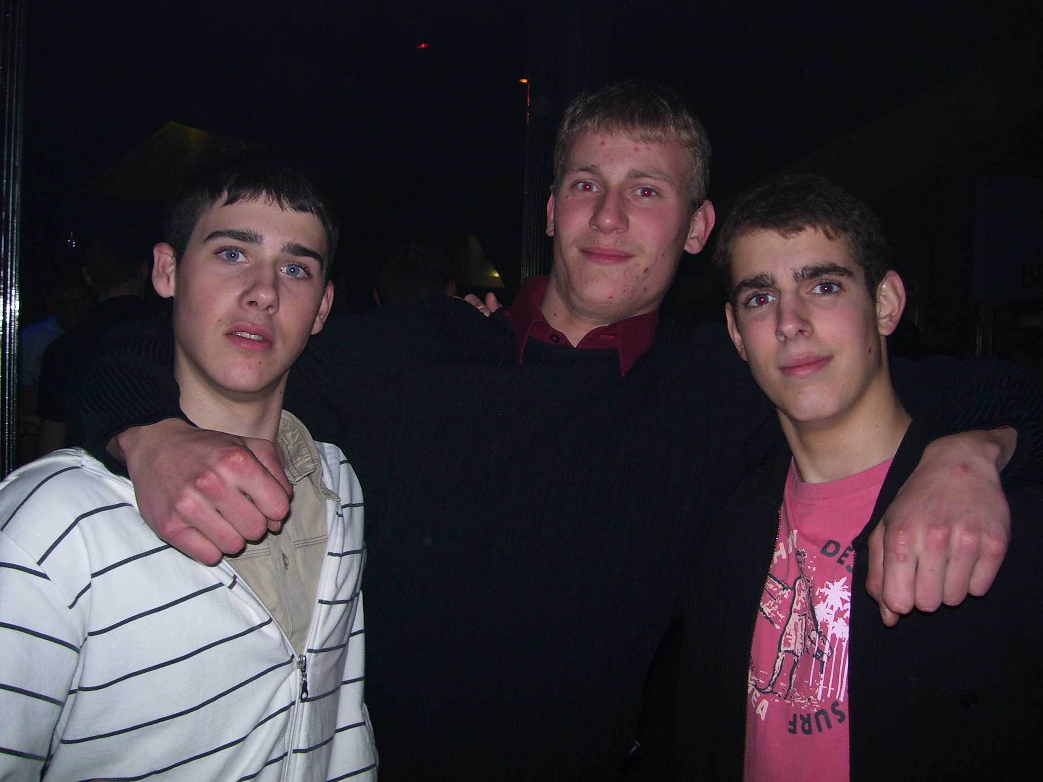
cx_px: 522
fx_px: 1085
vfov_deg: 39.7
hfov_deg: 51.4
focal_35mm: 36
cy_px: 391
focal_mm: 6
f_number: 2.7
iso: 80
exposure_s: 1/60
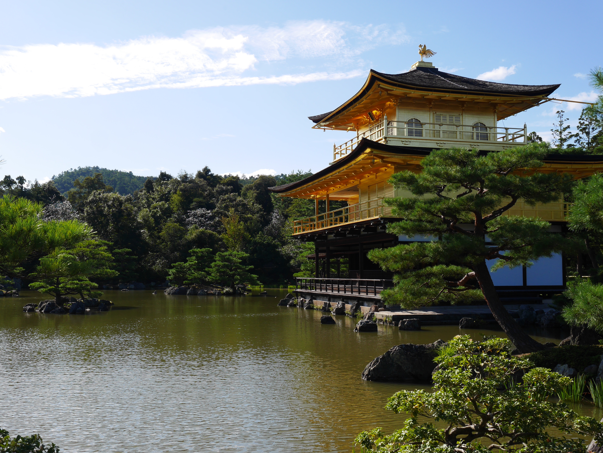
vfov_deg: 36.0
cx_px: 302
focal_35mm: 40
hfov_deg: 46.8
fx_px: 697
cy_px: 226
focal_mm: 20
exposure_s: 1/400
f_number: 9
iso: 200
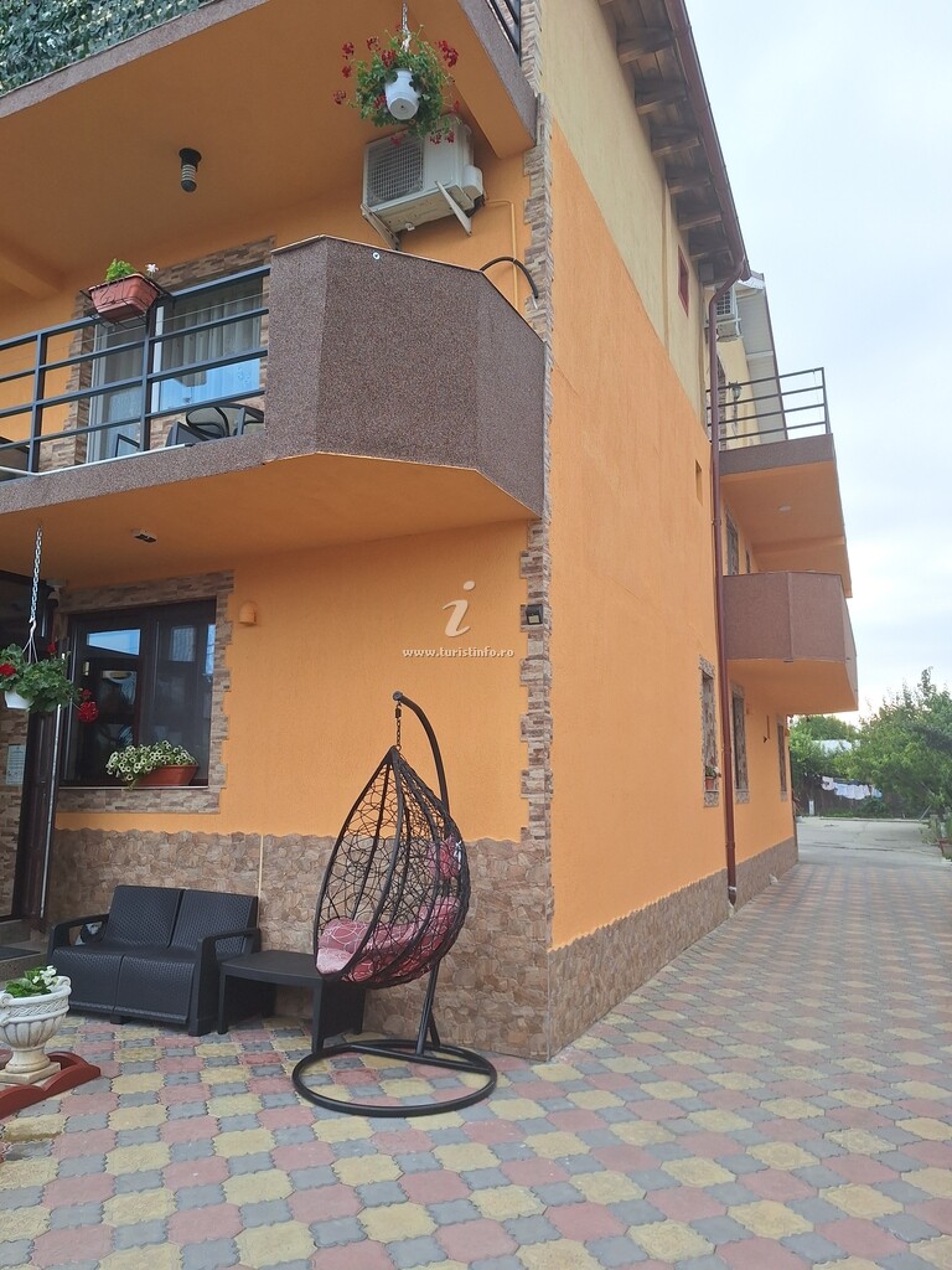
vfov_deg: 73.9
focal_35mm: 23
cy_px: 635
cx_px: 476
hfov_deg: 58.9
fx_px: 843
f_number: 1.8
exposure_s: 1/608
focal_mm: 5.54
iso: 40
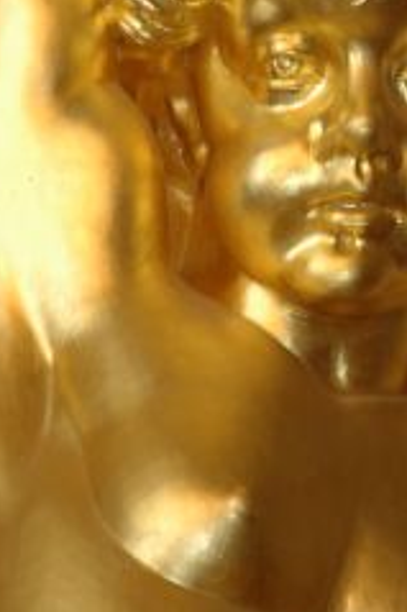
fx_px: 3583
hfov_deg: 6.5
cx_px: 326
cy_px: 108
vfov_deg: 9.7
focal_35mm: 211
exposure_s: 1/10
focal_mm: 70
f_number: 8
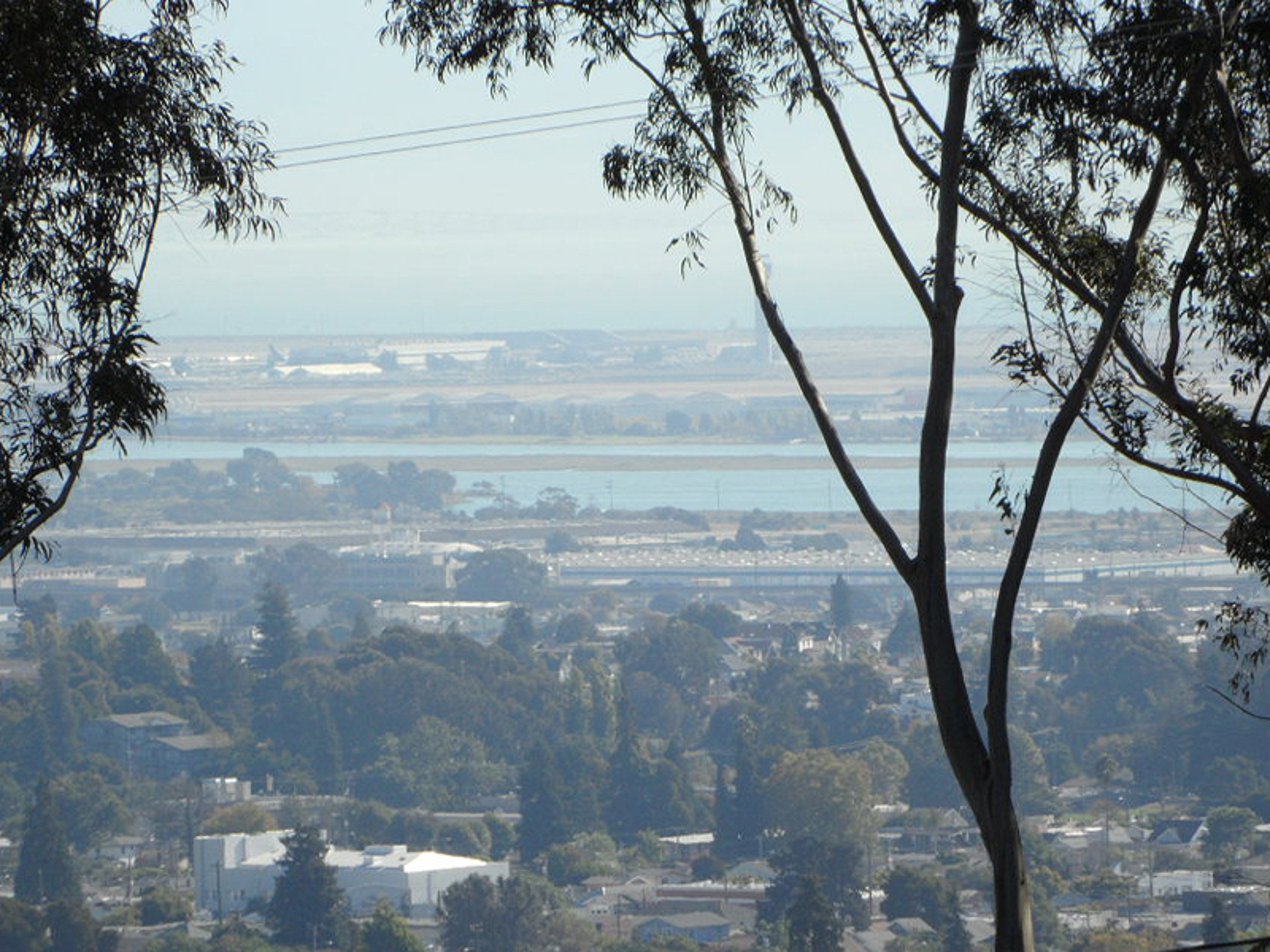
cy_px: 476
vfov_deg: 4.1
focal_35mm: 360
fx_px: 13208
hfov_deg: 5.5
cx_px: 635
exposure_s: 1/350
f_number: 5.8
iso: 80
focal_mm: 58.5
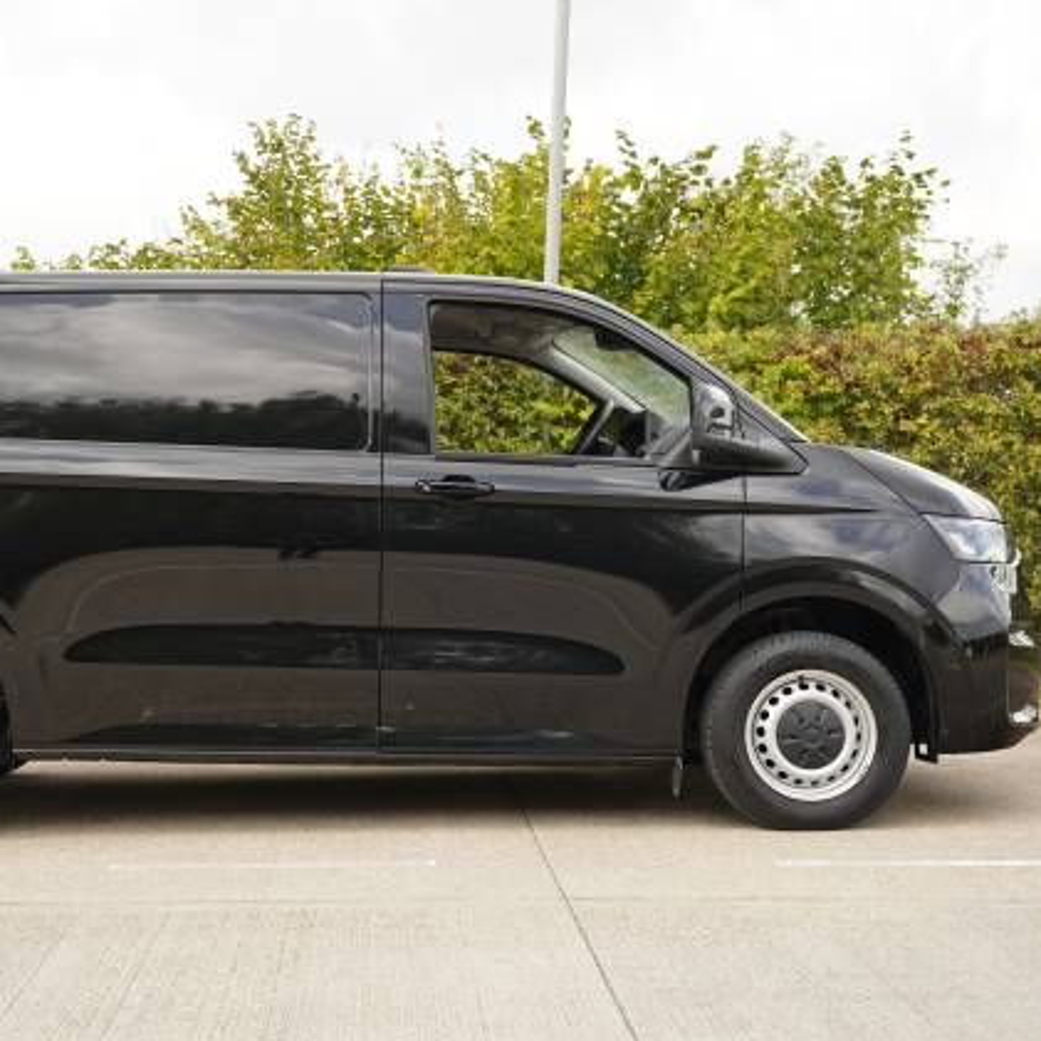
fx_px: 1838
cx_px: 317
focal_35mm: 54
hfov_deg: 31.3
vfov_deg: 31.6
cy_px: 524
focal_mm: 41.8
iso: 125
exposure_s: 1/160
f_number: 4
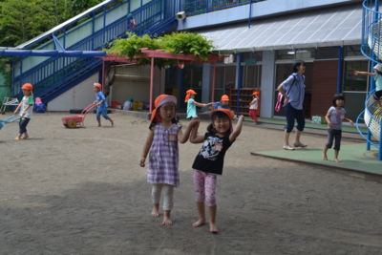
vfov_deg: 30.9
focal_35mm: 44
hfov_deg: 44.9
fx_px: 462
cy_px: 128
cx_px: 191
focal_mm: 29
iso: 100
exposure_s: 1/160
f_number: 6.3
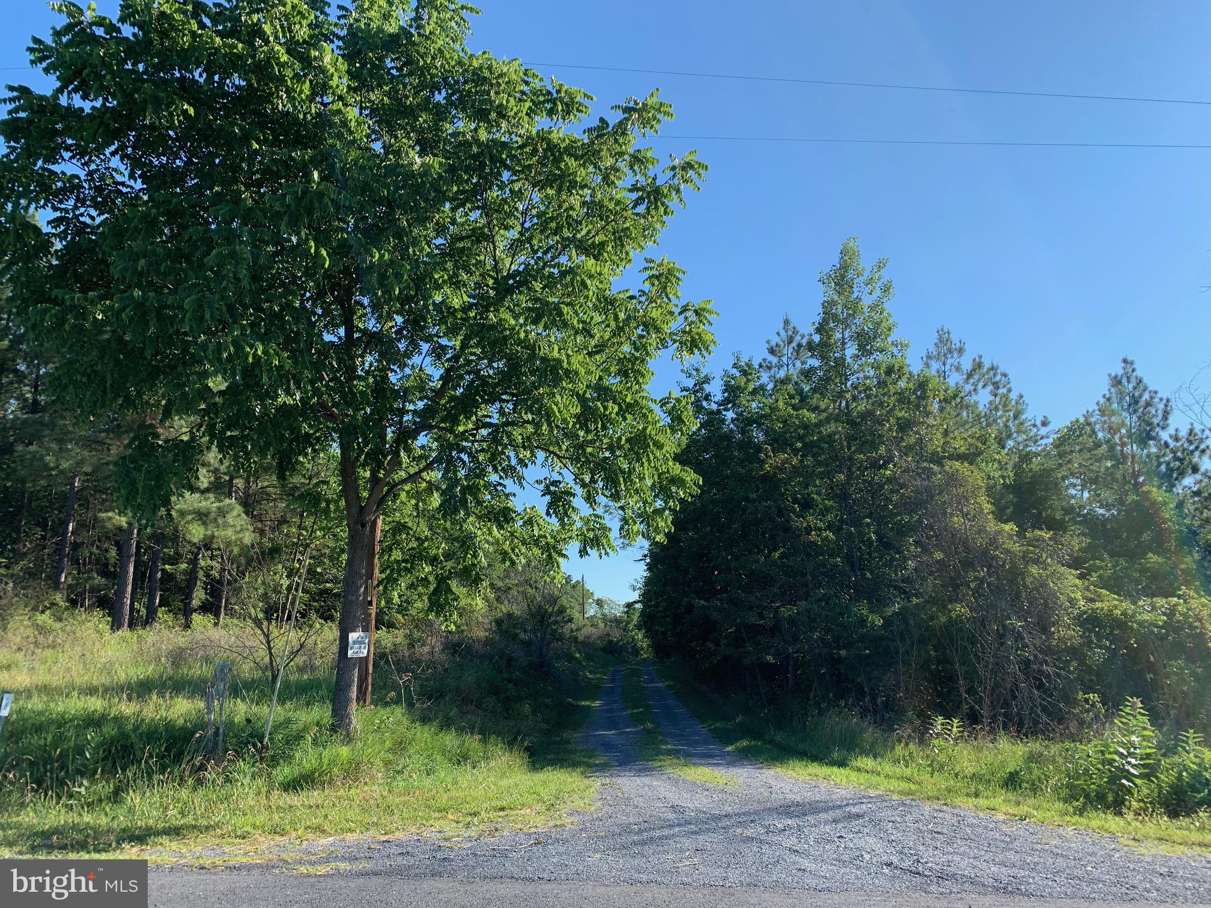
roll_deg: +0.4
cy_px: 454
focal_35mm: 26
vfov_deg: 53.1
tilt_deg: +10.7
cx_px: 606
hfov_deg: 67.3
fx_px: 910
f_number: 1.8
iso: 25
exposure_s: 1/1205
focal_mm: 4.25
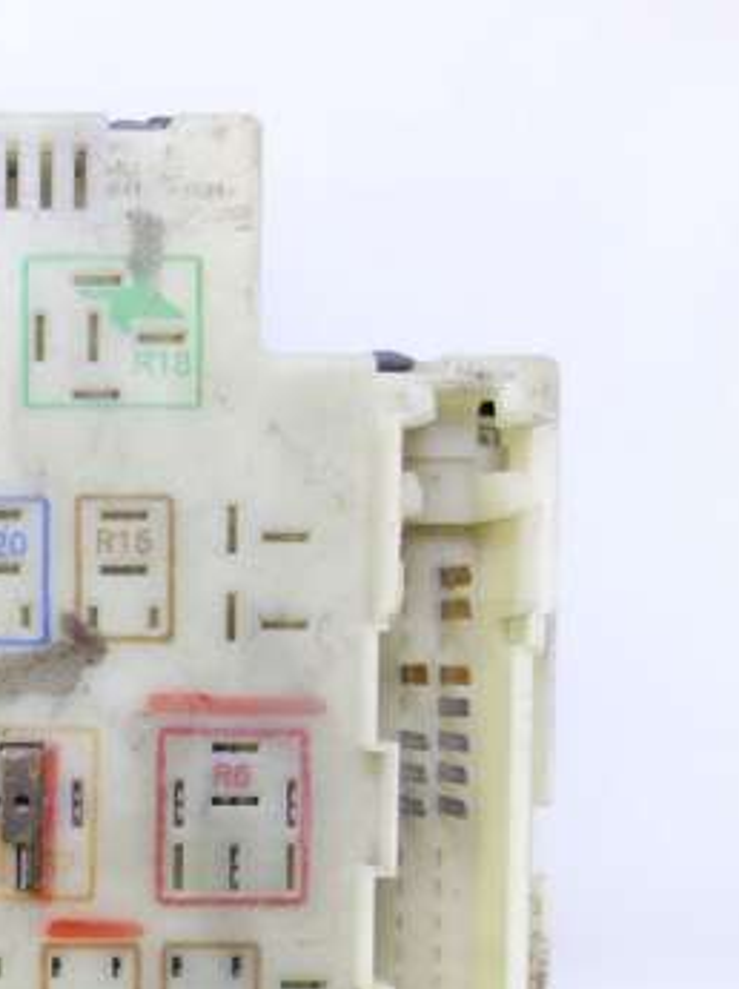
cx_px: -201
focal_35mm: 60
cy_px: 728
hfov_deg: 22.1
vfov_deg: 31.7
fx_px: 1711
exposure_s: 1/100
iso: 125
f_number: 1.8
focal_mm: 10.4
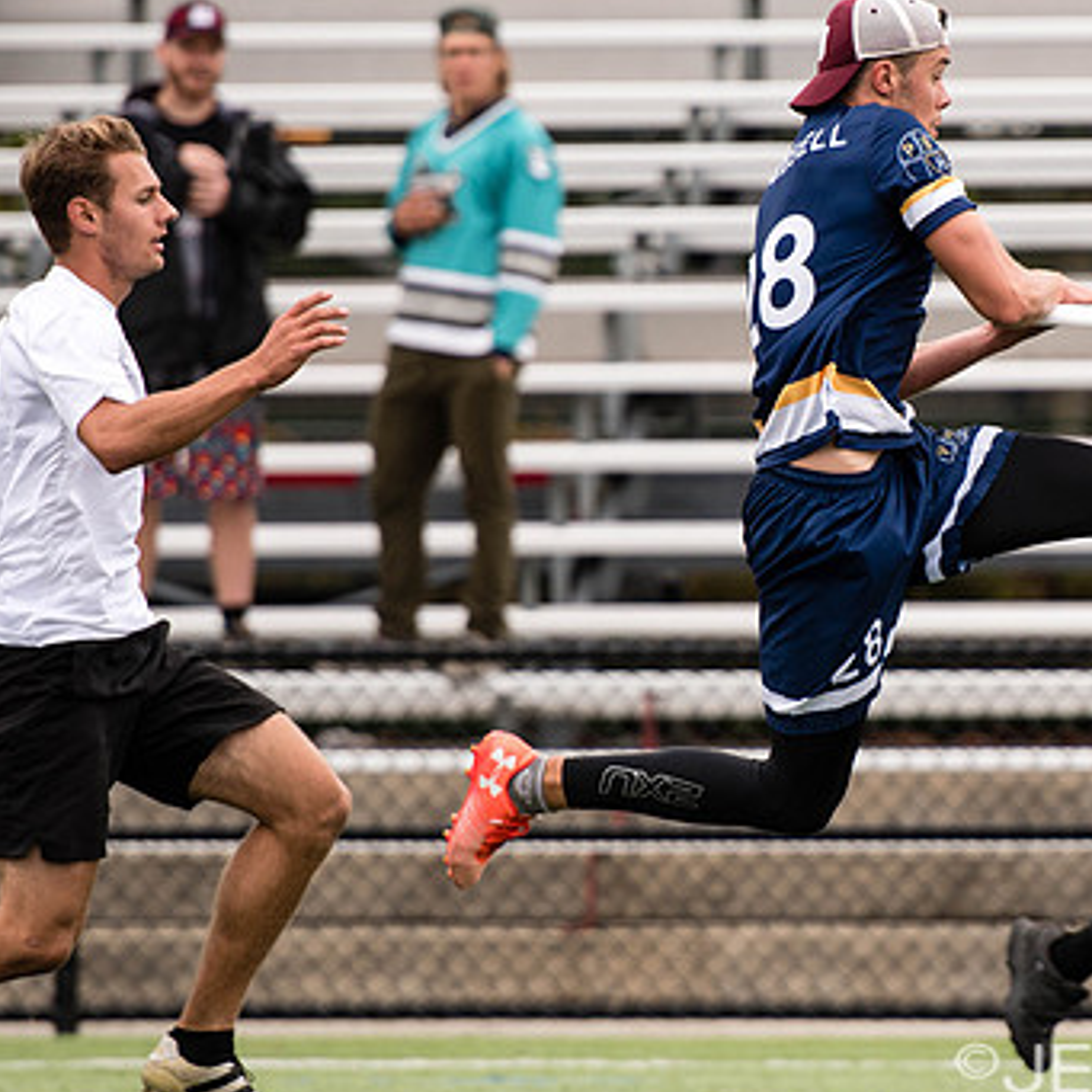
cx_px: 977
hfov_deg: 3.2
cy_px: 517
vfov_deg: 3.2
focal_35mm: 543
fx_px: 19380
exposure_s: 1/1250
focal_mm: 200
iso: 125
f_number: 2.8
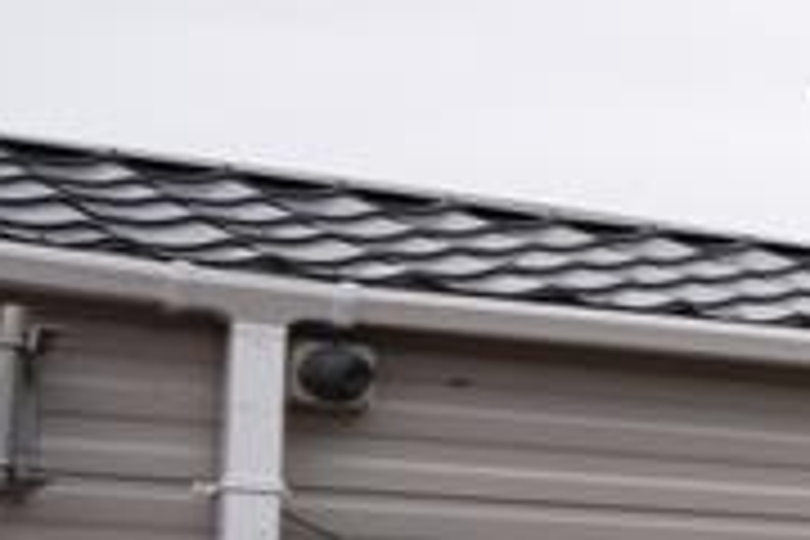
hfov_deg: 10.1
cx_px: 2673
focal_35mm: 120
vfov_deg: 11.2
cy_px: 648
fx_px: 2700
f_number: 7.1
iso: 200
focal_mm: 12
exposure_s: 1/200
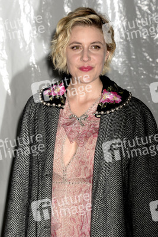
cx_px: 79
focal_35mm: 135
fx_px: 888
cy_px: 118
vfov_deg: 15.2
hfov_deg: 10.2
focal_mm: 135
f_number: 5.6
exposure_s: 1/250
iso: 800
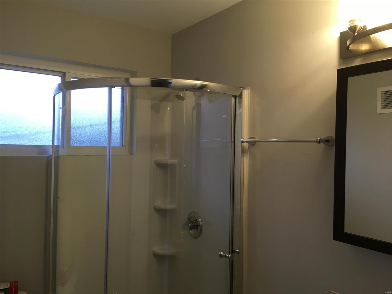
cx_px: 196
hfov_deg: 61.7
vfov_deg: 48.2
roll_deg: -1.6
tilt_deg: +2.5
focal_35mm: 29
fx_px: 328
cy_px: 147
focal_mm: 4.15
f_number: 2.2
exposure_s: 1/30
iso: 50
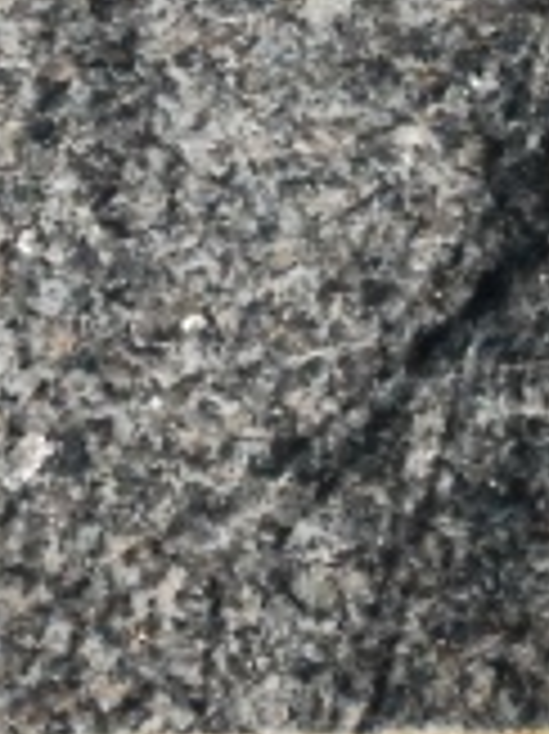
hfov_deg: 3.4
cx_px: -446
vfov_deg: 4.6
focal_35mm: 435
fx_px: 9211
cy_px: -65
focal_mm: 48
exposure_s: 1/4000
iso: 1600
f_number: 5.6
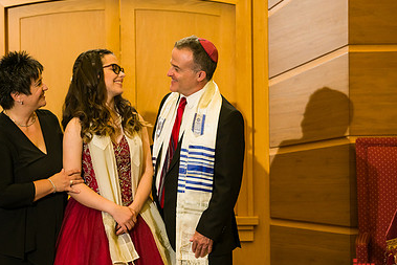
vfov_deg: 6.4
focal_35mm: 214
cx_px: 124
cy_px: 111
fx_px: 2361
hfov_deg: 9.6
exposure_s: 1/200
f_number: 5.6
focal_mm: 140
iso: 640
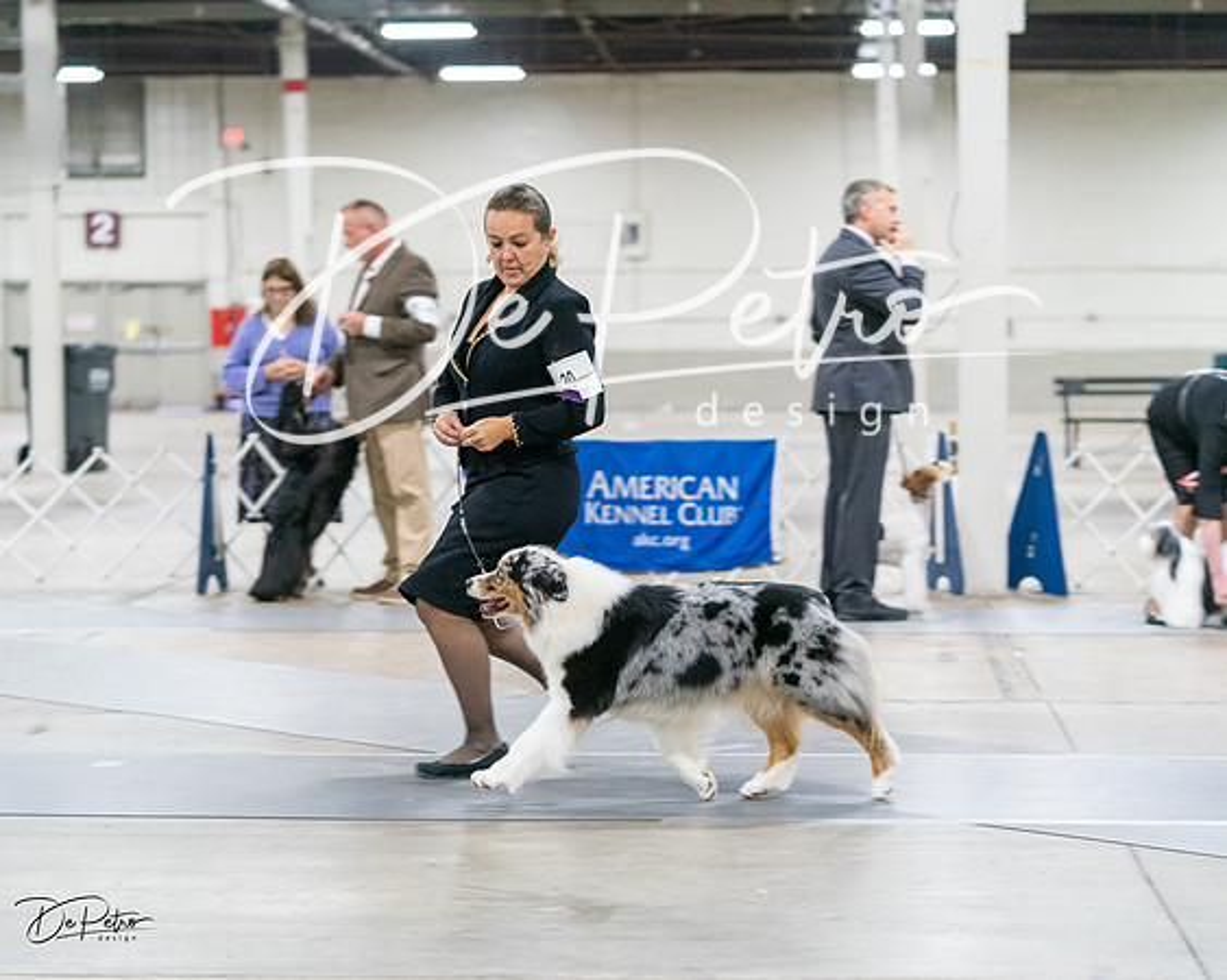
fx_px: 3271
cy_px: 490
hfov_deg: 21.2
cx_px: 614
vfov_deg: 17.1
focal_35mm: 90
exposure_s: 1/200
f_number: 2.8
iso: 5000
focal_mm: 80
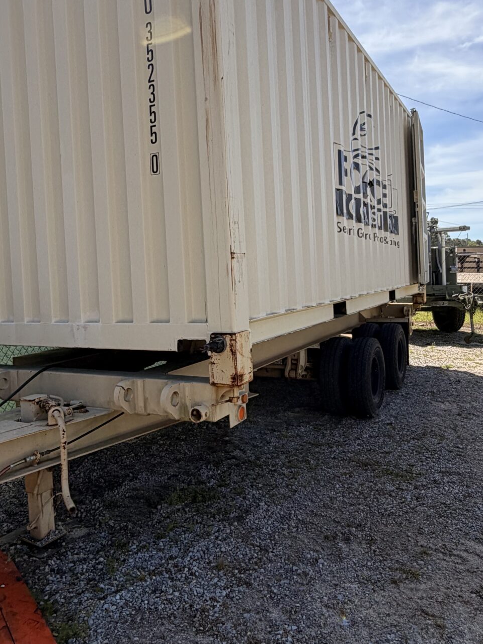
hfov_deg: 49.7
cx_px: 241
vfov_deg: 63.3
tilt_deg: +2.4
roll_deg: -0.9
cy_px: 293
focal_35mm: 28
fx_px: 521
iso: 25
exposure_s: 1/770
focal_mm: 2.22
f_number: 2.2
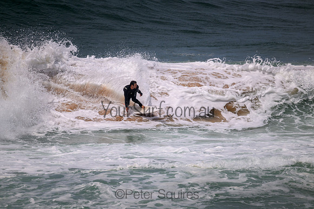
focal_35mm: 660
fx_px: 5758
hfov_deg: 3.1
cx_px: 157
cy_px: 104
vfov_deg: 2.1
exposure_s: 1/2000
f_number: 11
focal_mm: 660
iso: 320
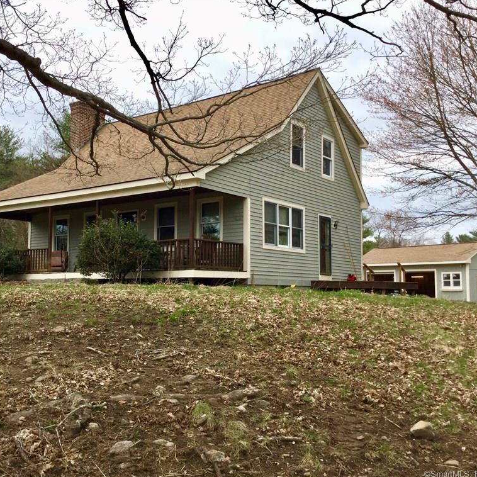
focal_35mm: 37
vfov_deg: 44.9
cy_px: 238
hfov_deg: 44.7
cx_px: 193
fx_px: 577
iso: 25
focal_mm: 3.3
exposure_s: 1/318
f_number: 2.4
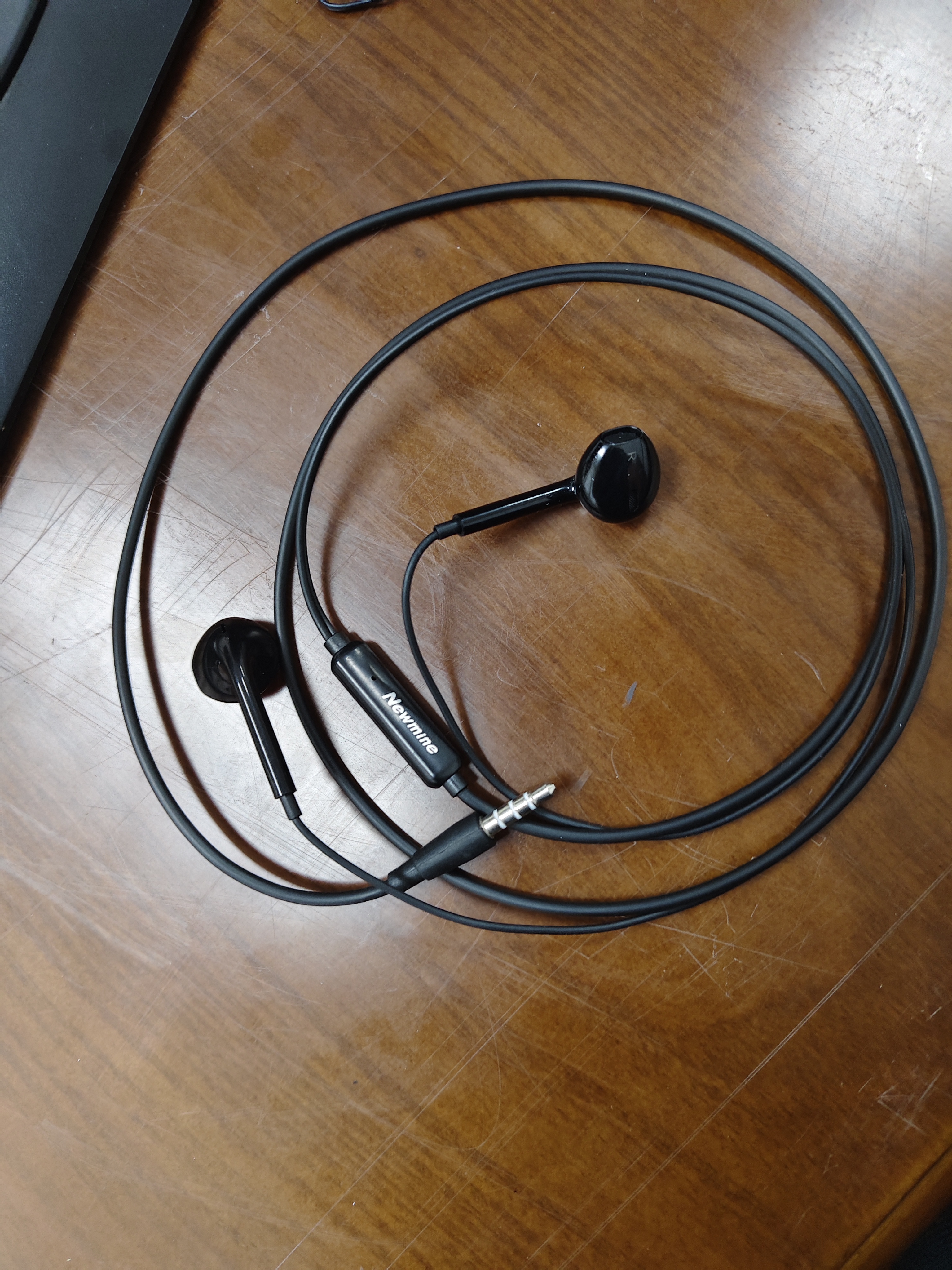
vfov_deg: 73.9
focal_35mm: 23
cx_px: 476
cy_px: 635
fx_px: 843
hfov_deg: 58.9
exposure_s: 1/50
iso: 733
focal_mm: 5.56
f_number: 1.88
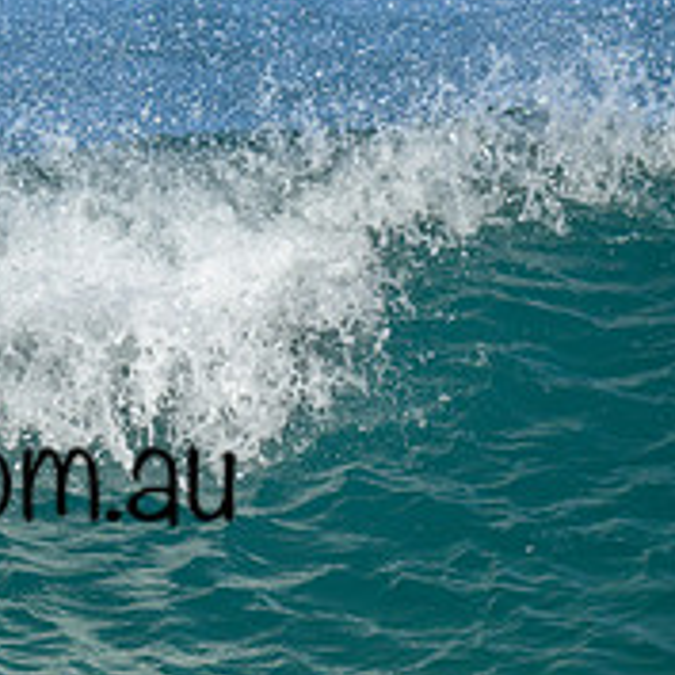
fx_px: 55153
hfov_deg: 0.7
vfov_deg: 0.7
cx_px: -294
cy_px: 407
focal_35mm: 2500
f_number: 6.3
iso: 360
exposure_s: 1/2000
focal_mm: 800
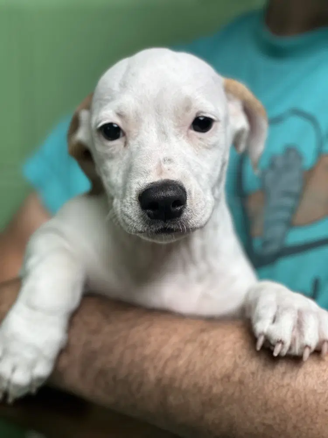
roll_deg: +0.3
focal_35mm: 77
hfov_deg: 19.1
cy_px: 219
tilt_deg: -1.2
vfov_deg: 25.3
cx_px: 164
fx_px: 973
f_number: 2.8
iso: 80
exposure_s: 1/121
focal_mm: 9
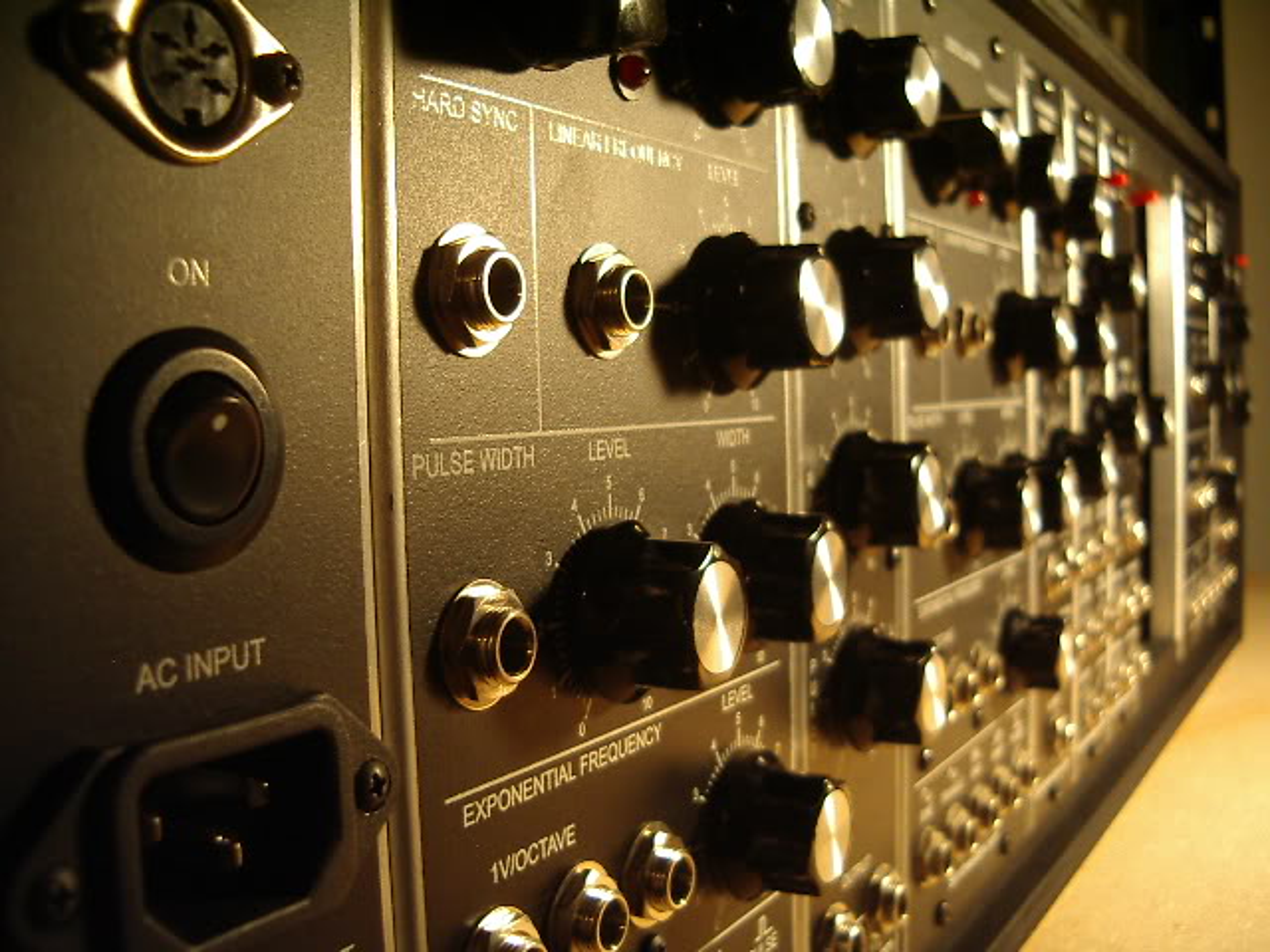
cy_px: 476
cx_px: 635
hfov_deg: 49.0
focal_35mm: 38
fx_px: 1394
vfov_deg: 37.7
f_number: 2.6
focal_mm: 5.8
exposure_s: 1/25
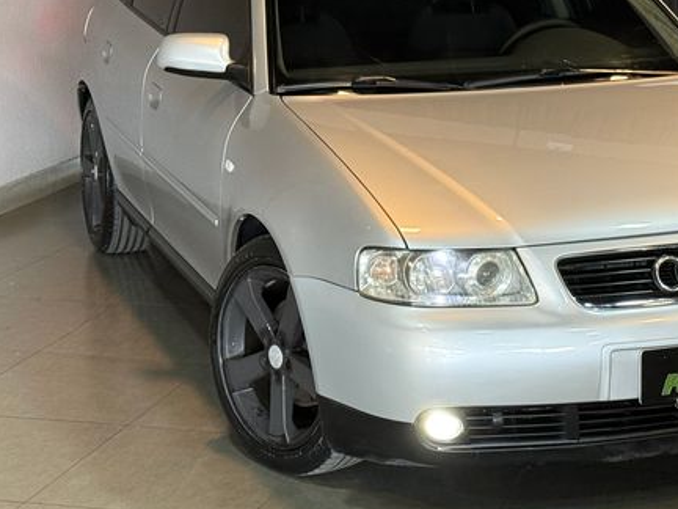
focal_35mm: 90
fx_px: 1763
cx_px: 504
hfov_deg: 21.6
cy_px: 119
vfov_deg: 16.3
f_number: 1.78
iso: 250
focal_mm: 6.76
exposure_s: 1/60
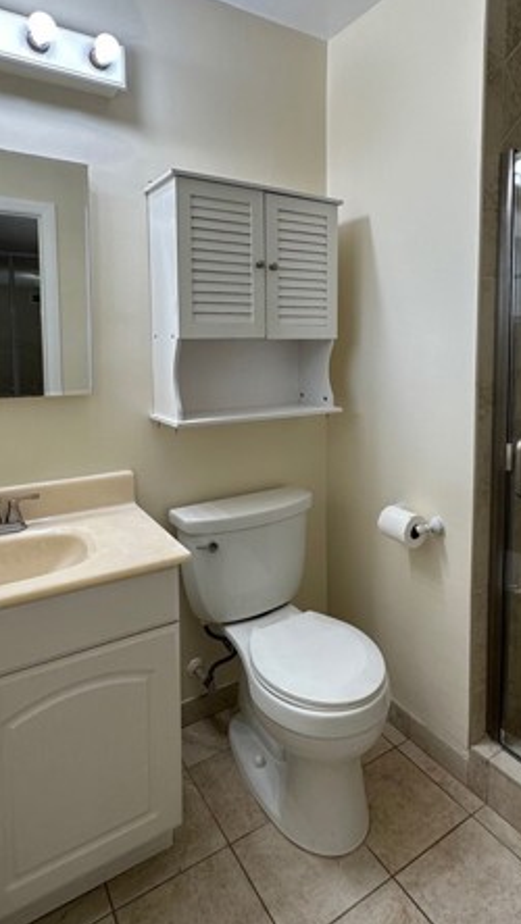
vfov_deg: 80.4
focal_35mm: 22
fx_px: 540
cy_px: 379
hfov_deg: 51.3
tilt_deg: -3.7
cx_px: 298
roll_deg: -0.2
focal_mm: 2.22
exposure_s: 1/120
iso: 64
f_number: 2.2
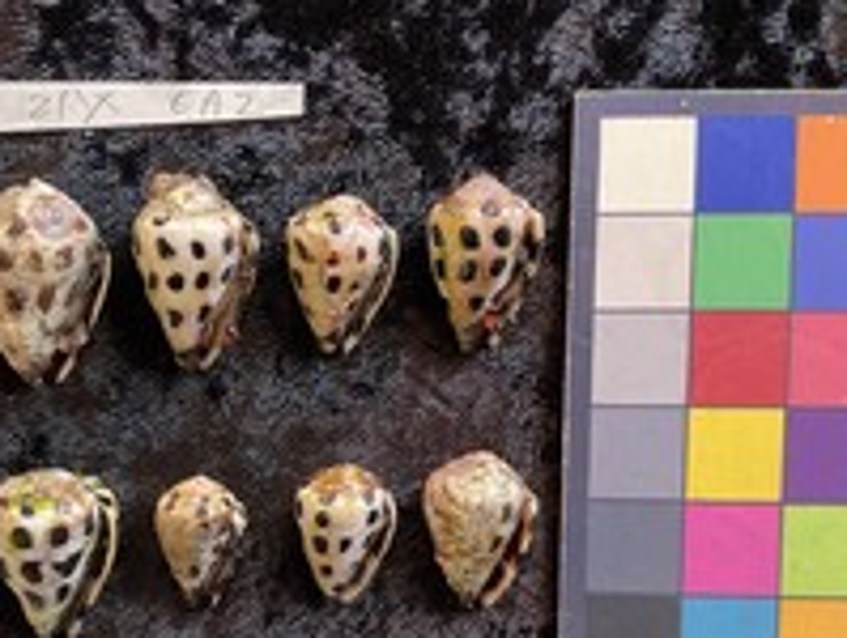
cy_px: 478
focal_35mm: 51
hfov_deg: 37.1
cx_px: 298
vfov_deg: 28.2
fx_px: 1250
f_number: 1.8
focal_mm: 3
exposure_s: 1/50
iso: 40
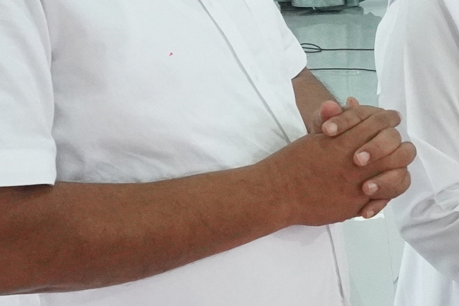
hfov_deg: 15.8
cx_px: 858
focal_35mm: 108
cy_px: 210
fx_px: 1376
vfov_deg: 12.6
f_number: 7.1
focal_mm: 16
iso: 4000
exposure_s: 1/160
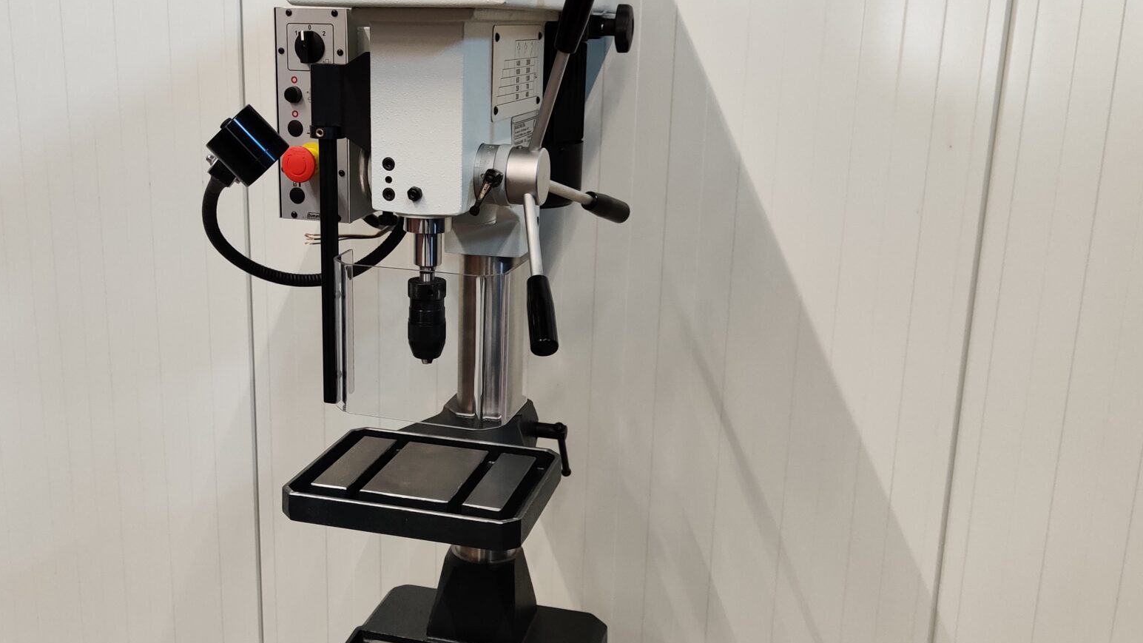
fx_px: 1182
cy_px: 329
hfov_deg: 51.2
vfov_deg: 30.4
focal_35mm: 39
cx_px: 445
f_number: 1.65
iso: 640
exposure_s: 1/50
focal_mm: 4.75
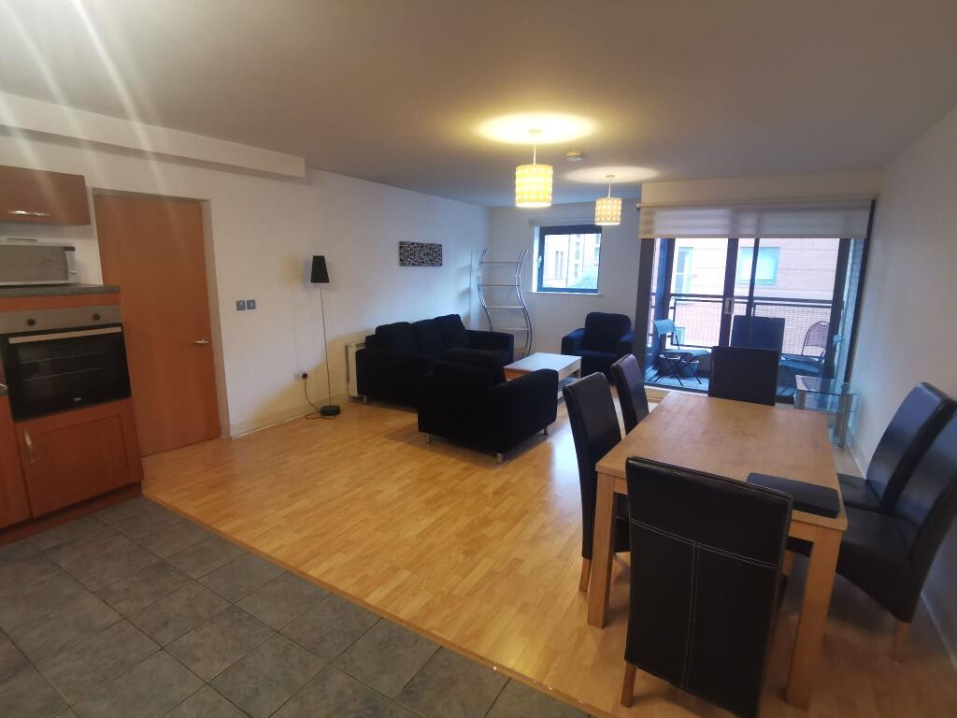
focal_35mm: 17
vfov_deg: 74.7
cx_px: 478
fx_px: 470
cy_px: 359
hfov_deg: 91.0
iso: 320
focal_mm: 2.26
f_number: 2.2
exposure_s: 1/25
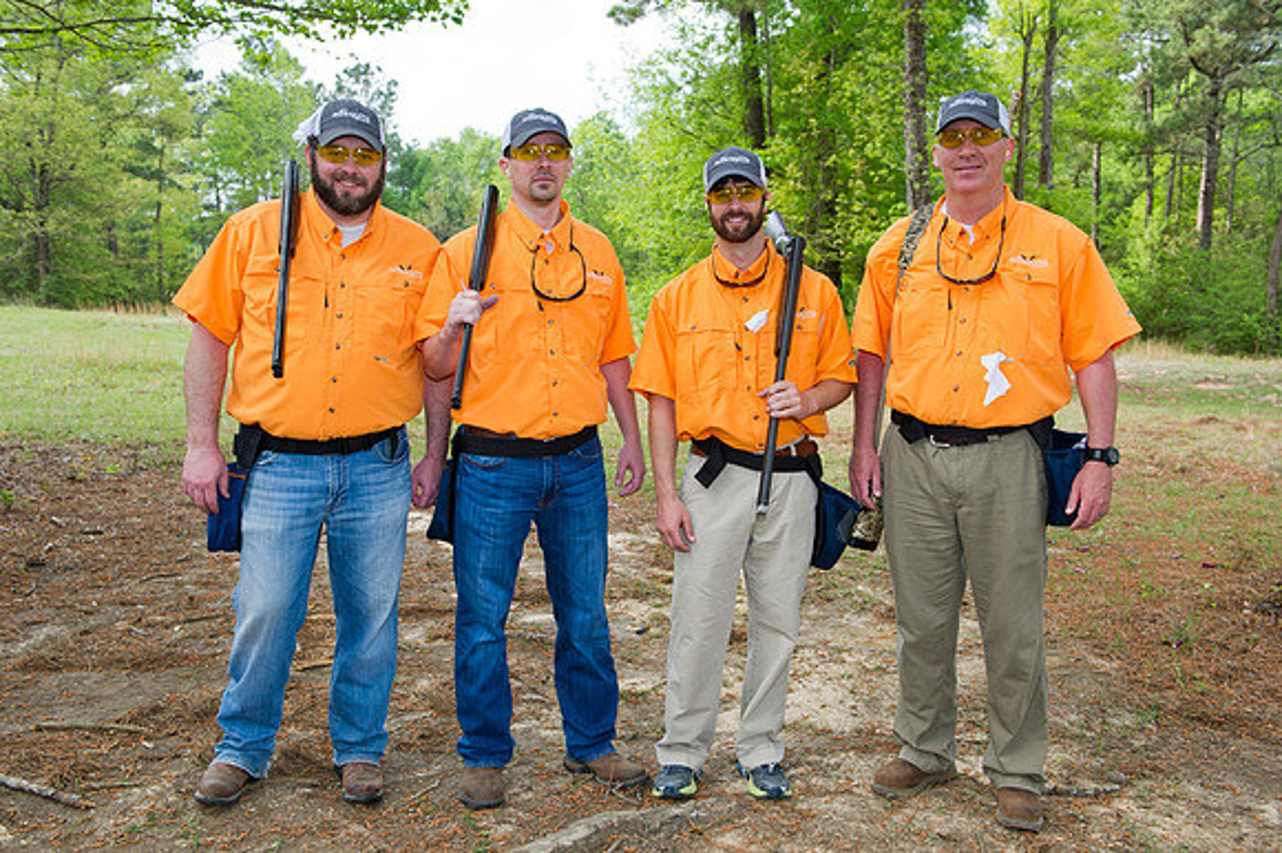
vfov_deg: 41.1
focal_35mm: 32
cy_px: 426
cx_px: 641
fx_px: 1139
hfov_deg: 58.7
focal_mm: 32
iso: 400
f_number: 7.1
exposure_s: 1/250
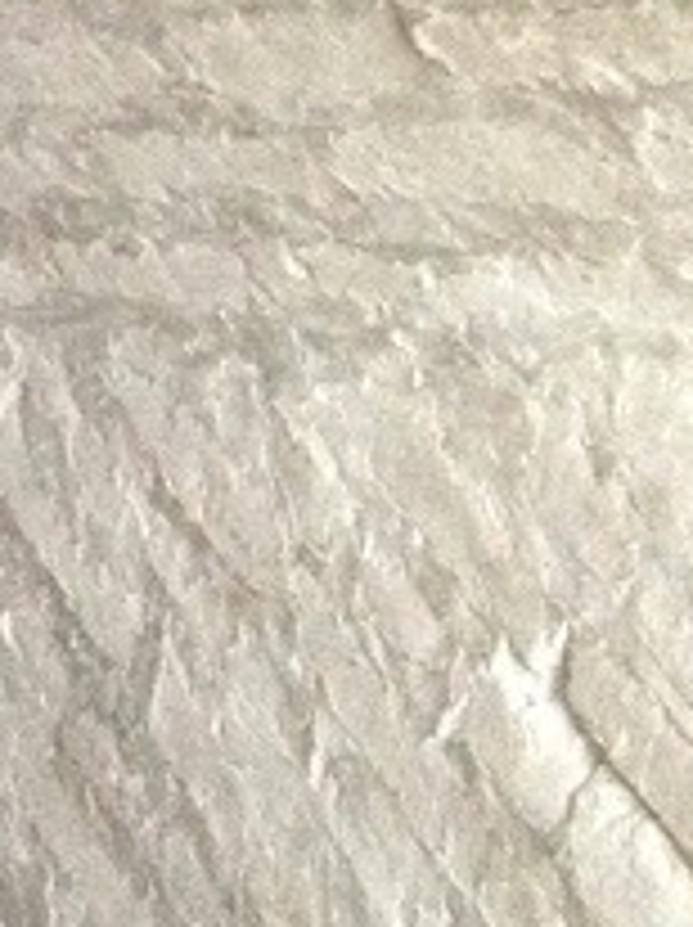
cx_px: -1516
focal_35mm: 174
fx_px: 4654
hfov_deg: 7.3
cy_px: 392
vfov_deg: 11.4
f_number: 2.4
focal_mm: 4.28
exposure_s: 1/20
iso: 400
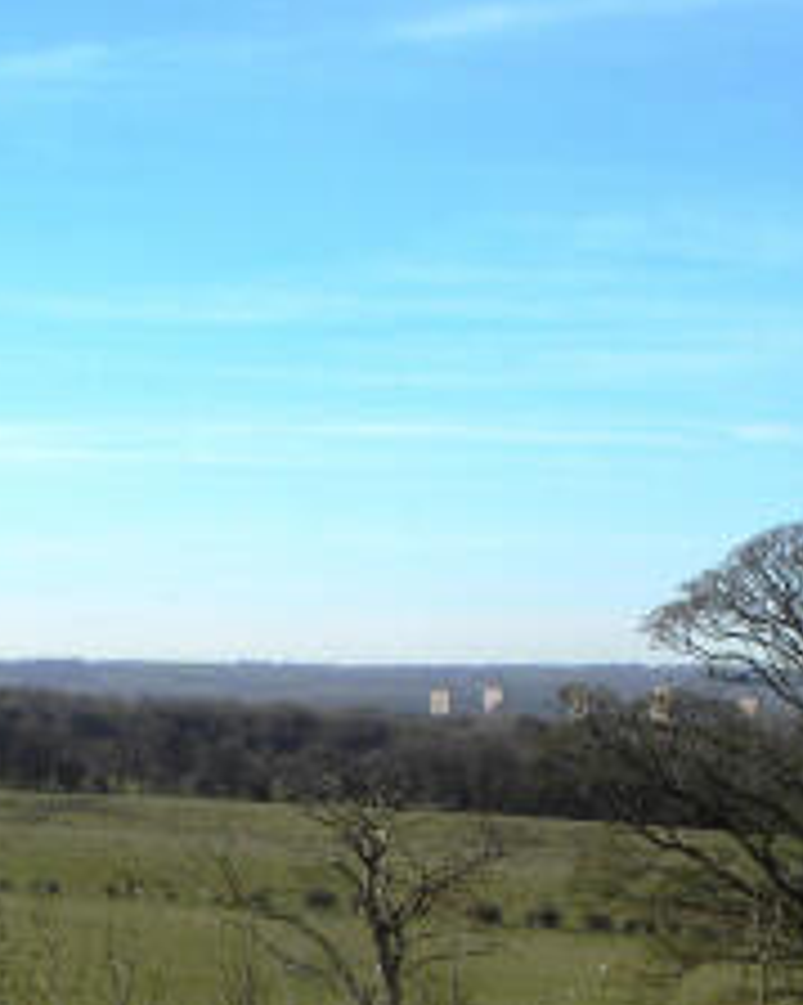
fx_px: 3478
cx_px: 159
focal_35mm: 117
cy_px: 581
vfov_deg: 16.4
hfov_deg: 13.1
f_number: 5
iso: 64
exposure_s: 1/290
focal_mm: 8.2
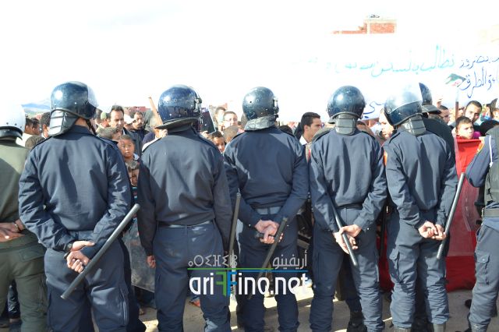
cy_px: 166
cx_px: 250
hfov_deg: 53.2
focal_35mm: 36
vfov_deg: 36.8
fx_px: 499
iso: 100
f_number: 5.6
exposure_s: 1/125
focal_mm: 24
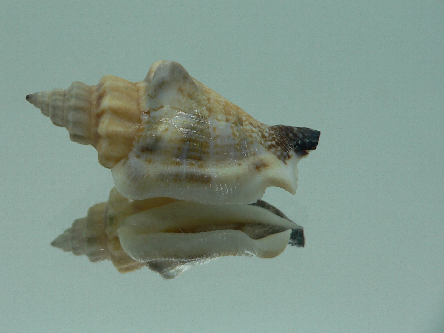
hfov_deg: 44.6
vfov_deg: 34.3
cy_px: 146
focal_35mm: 42
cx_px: 179
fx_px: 539
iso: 80
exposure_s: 1/60
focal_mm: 4.6
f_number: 2.8
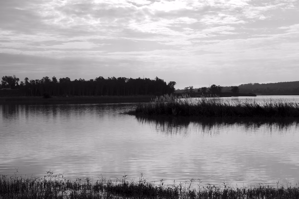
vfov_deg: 22.6
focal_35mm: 60
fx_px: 498
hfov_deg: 33.4
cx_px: 150
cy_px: 100
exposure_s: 1/640
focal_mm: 40
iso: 250
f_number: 13
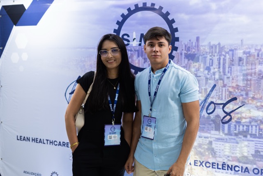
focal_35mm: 50
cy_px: 88
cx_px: 132
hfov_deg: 39.6
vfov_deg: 27.0
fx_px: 365
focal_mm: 50
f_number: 1.8
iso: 640
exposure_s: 1/100
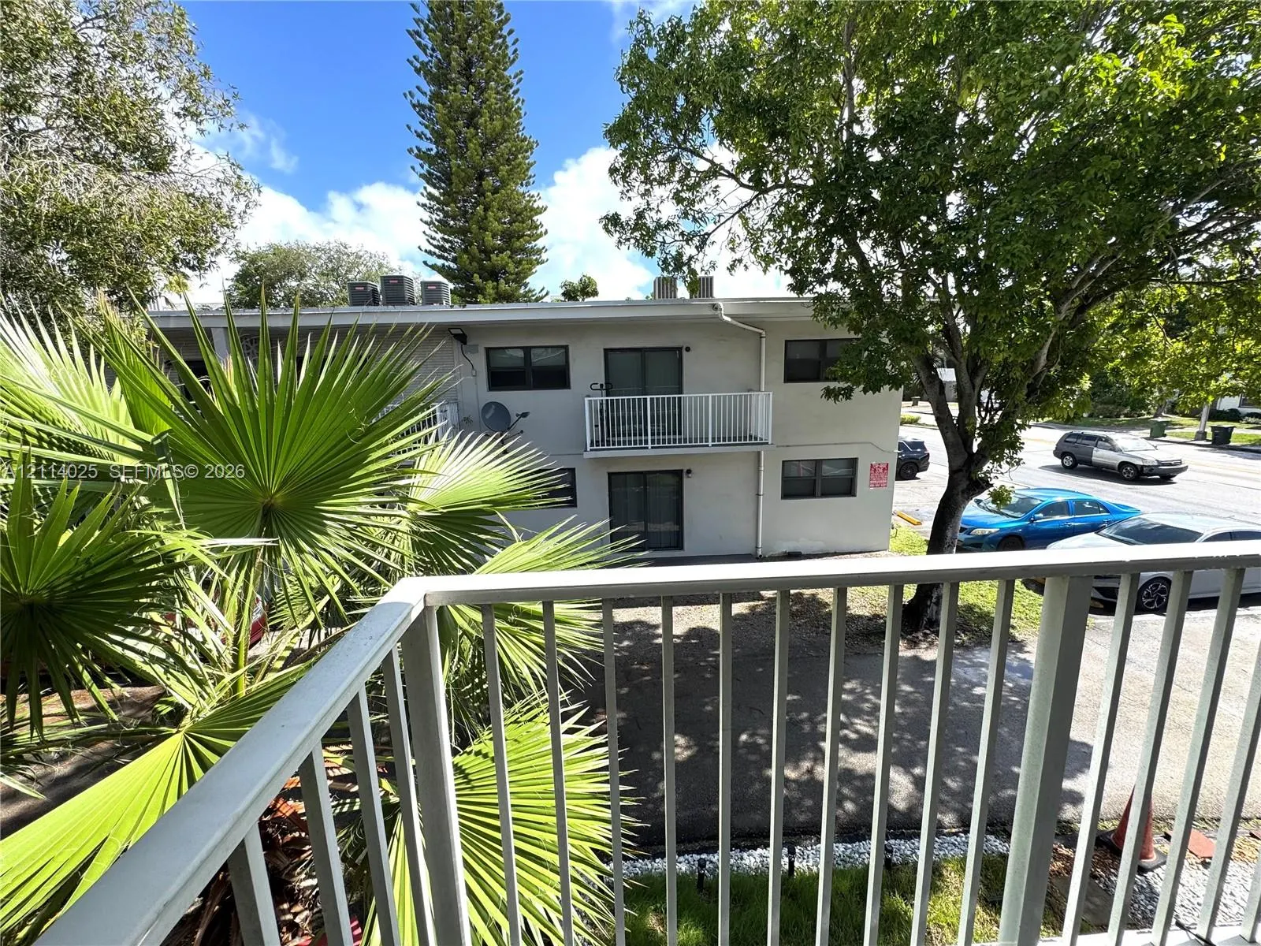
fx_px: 510
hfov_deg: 102.1
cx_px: 630
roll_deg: +1.7
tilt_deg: -10.7
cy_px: 473
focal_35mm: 14
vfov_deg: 85.7
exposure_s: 1/849
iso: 50
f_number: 2.2
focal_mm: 2.22
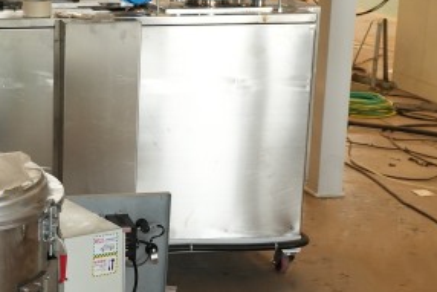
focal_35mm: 84
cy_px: 130
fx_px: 1020
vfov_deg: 16.3
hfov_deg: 22.6
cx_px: -60
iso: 4000
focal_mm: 30
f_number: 5.6
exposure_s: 1/160
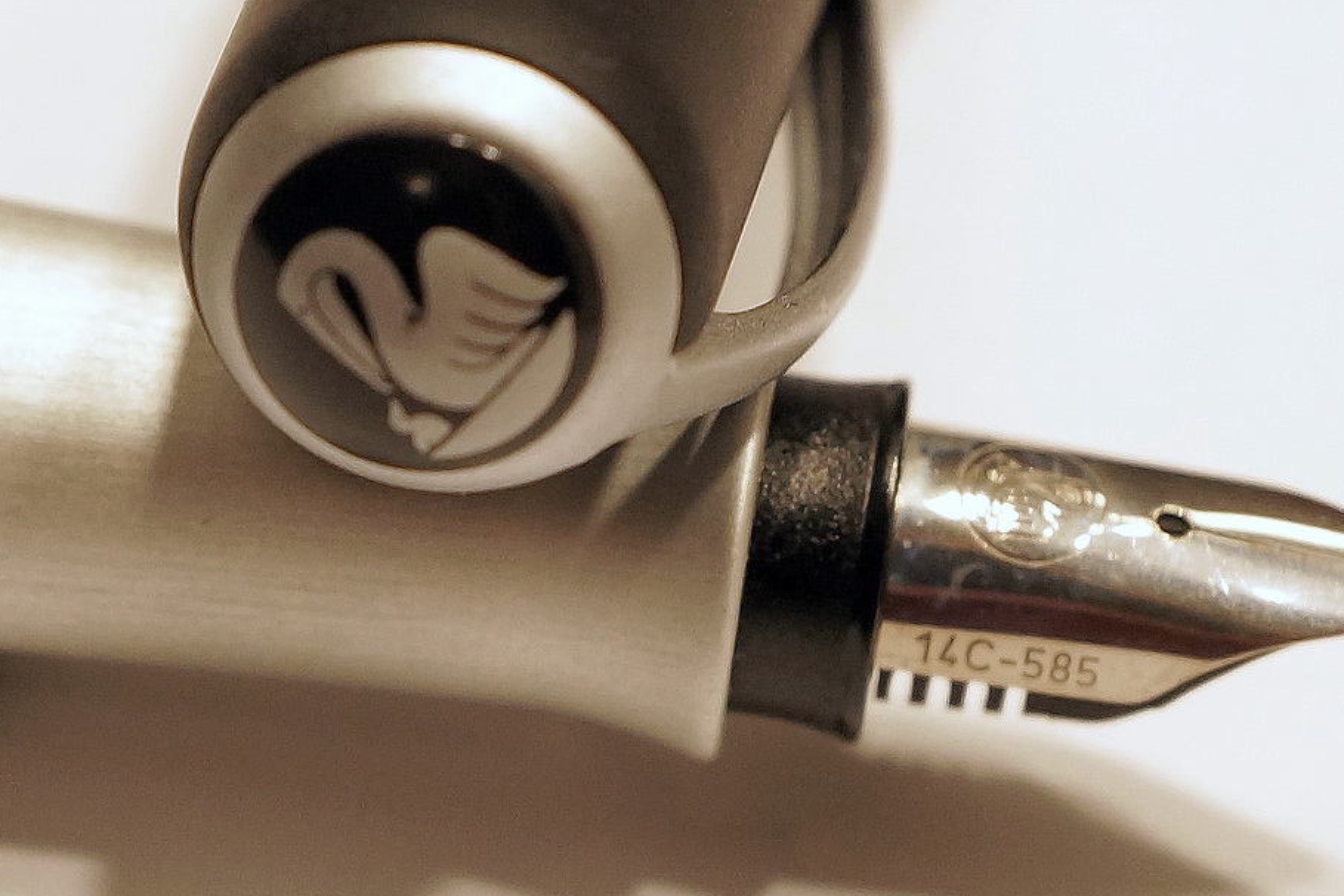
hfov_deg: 15.5
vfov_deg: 10.4
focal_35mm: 132
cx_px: 557
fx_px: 4928
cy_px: 259
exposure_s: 1/80
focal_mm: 50
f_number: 5
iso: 400
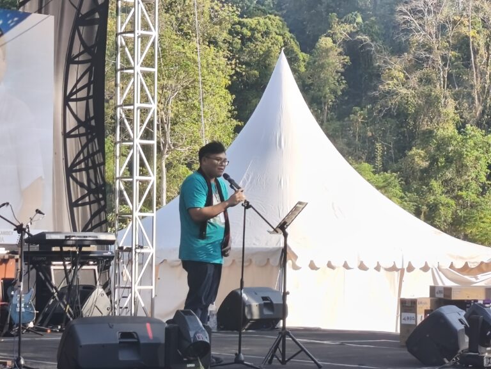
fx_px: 1660
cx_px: 246
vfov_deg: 12.7
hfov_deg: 16.8
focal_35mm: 117
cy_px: 184
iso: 50
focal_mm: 6.18
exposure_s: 1/470
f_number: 1.65
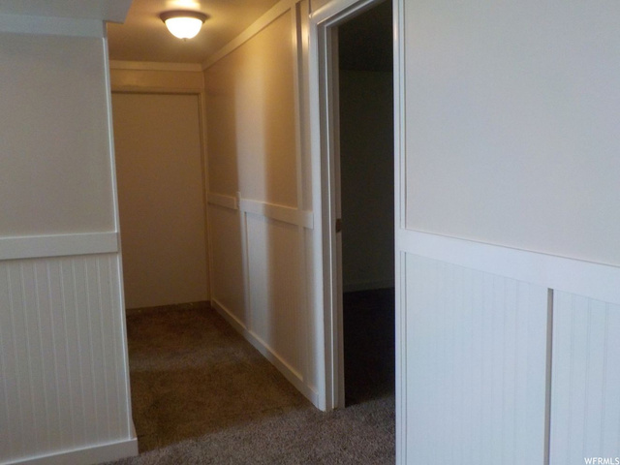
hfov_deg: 60.0
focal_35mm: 30
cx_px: 310
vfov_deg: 46.8
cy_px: 232
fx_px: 537
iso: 280
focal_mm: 4.1
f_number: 3.3
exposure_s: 1/30
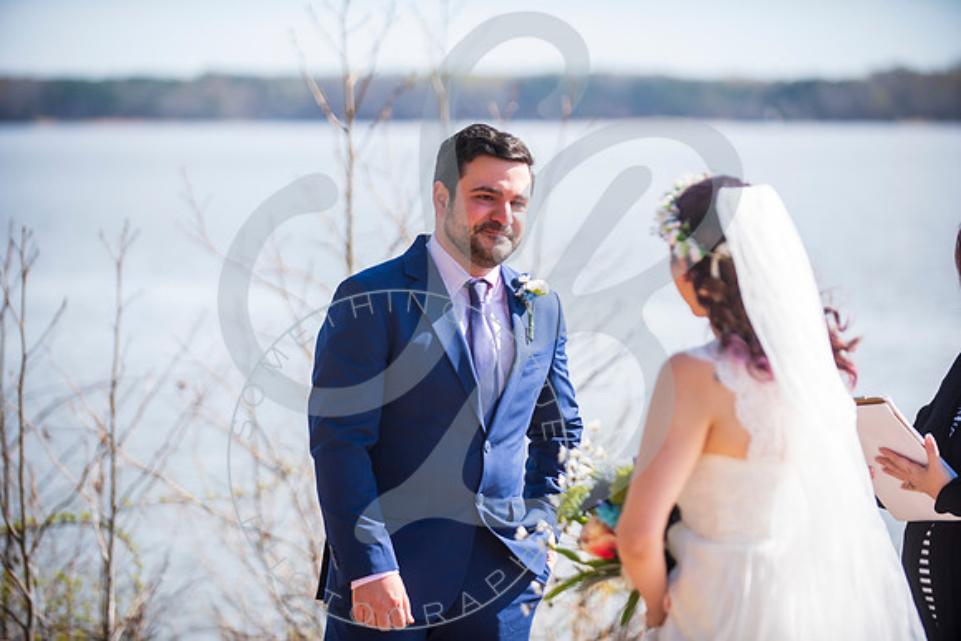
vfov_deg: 10.9
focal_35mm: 126
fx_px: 3364
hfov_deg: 16.3
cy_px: 320
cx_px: 478
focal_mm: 125
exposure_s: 1/640
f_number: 2.8
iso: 100
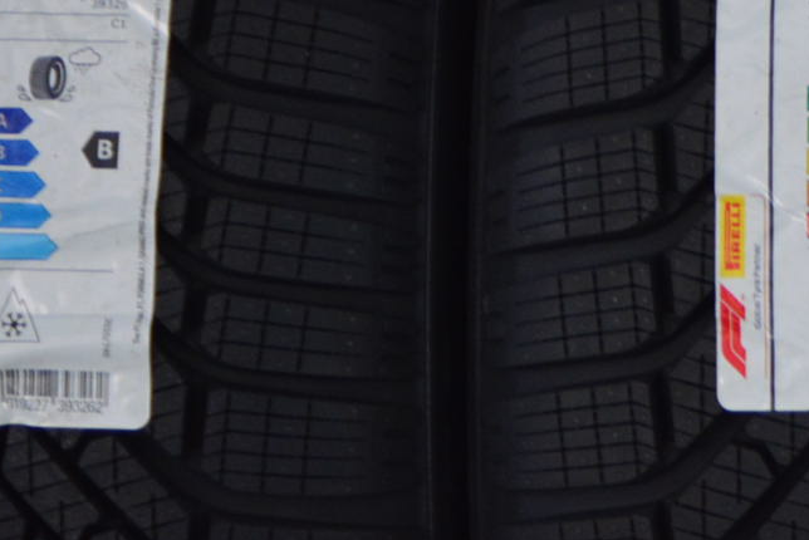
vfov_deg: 5.2
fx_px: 5958
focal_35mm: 265
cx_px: 1447
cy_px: 100
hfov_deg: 7.5
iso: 800
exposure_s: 1/60
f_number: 4.5
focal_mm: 38
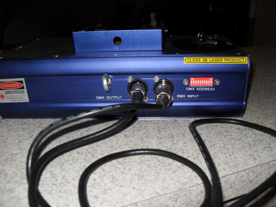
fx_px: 271
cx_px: 138
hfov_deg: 54.0
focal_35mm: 34
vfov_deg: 41.8
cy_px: 104
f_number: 2.8
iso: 100
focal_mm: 6.3
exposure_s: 1/45
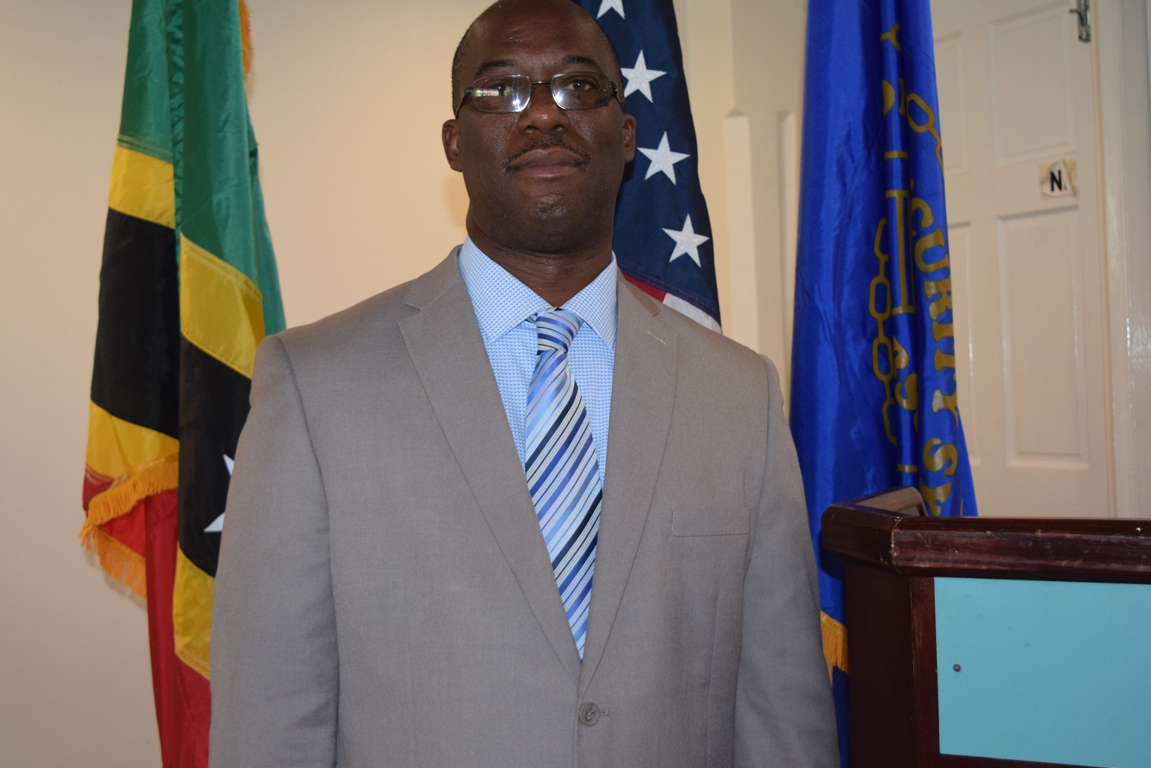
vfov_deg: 26.7
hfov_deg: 39.2
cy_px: 375
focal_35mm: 51
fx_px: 1617
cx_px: 541
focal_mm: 29
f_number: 4.2
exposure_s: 1/60
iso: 1000
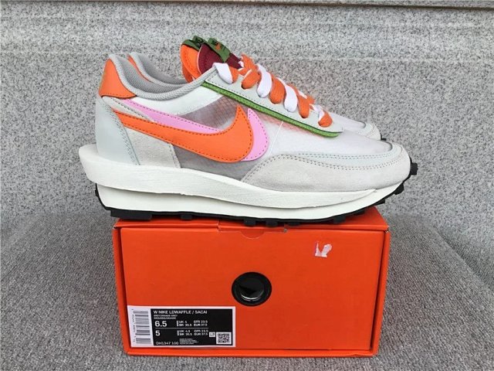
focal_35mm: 31
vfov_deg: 45.4
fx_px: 442
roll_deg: -0.9
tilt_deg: -19.0
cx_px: 247
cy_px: 186
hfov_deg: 58.4
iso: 25
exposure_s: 1/783
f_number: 2.4
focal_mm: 3.3
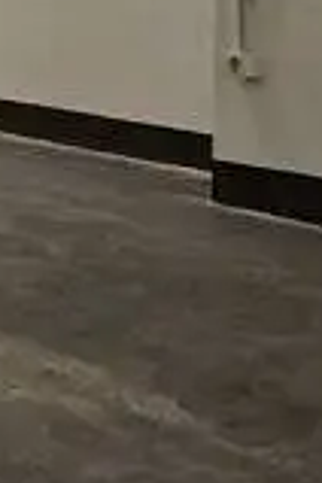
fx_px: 1315
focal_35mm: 98
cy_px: 9
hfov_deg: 11.9
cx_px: -398
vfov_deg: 20.2
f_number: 2.2
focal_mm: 1.65
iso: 400
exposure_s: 1/50
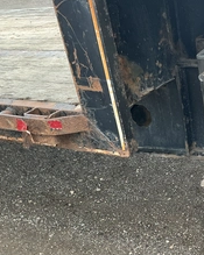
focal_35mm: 50
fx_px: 378
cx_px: 213
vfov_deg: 37.2
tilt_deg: -26.0
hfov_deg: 28.0
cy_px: 156
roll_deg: +7.5
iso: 20
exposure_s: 1/210
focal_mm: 3
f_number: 1.8
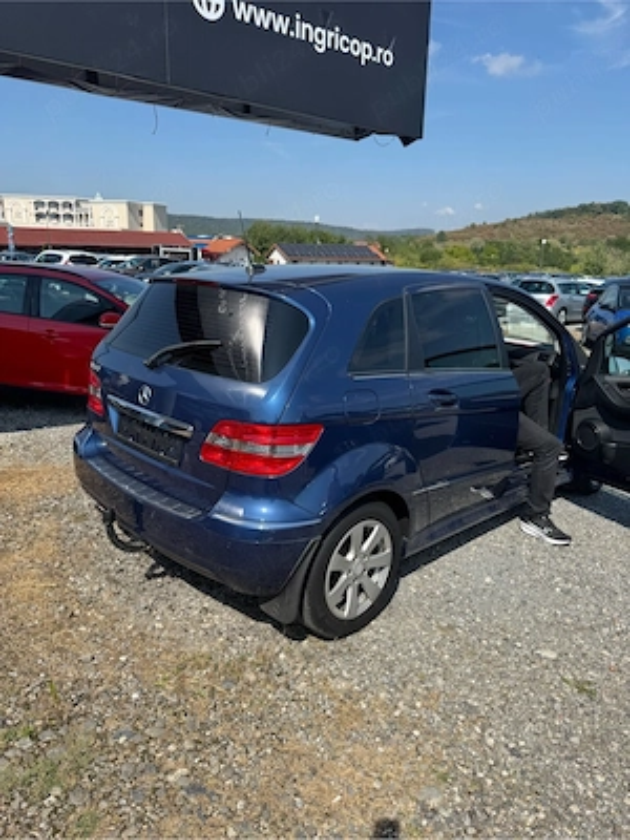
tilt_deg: -14.5
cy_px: 420
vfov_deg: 71.6
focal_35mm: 24
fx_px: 582
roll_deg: -1.1
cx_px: 315
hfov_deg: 56.8
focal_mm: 6.76
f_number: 1.78
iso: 80
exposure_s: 1/4049
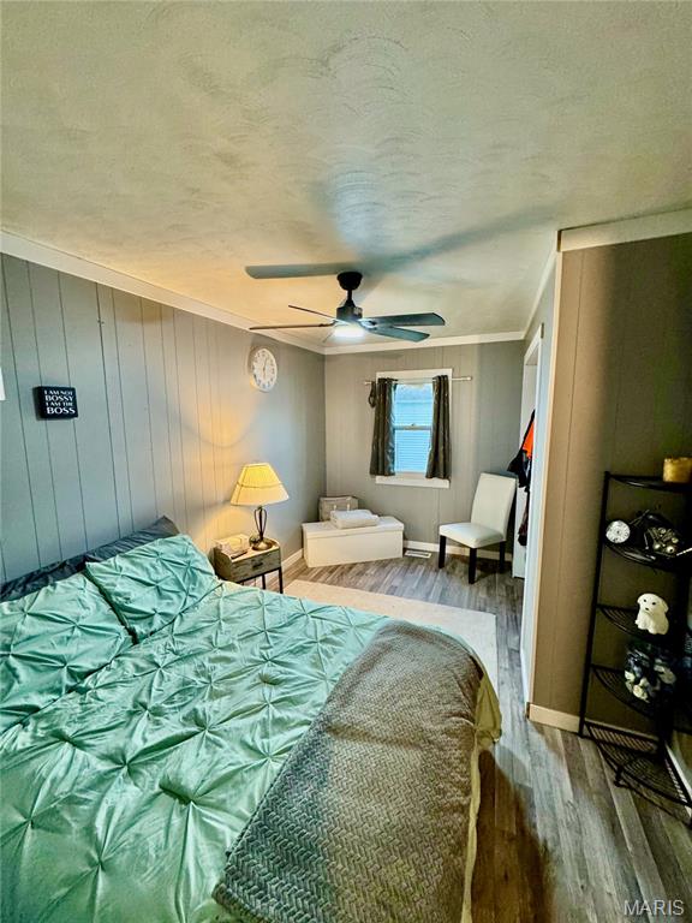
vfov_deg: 102.1
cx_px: 346
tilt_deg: -8.0
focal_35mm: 14
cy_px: 462
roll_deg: -0.1
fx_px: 373
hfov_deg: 85.7
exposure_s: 1/60
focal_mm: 2.22
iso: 400
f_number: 2.2
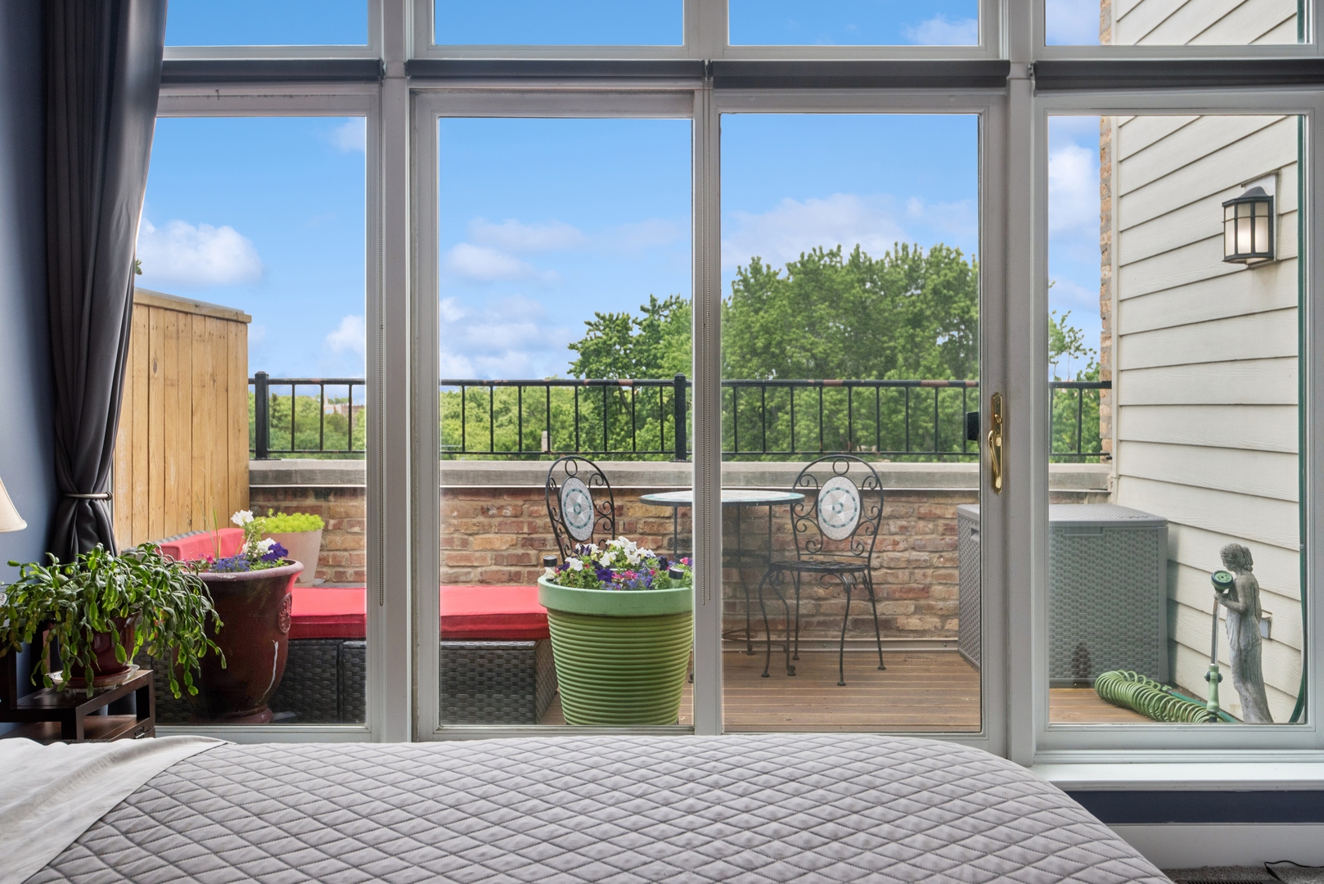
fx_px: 1288
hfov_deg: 54.4
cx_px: 662
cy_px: 442
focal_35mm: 35
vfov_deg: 37.9
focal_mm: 35
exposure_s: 1/250
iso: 400
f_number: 8
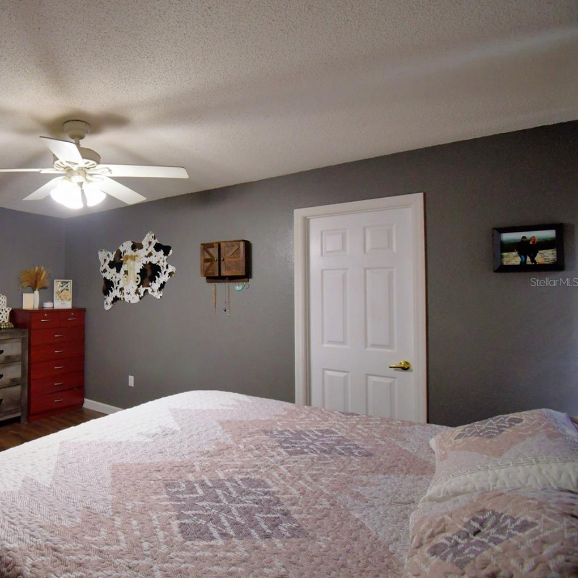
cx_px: 128
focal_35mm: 20
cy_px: 282
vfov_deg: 74.8
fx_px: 378
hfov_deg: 68.7
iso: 720
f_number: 4.5
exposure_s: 1/30
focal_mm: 10
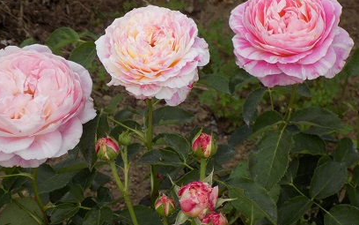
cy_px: 72
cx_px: 165
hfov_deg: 17.2
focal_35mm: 121
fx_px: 1184
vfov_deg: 10.8
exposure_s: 1/30
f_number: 4.6
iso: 100
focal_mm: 17.2
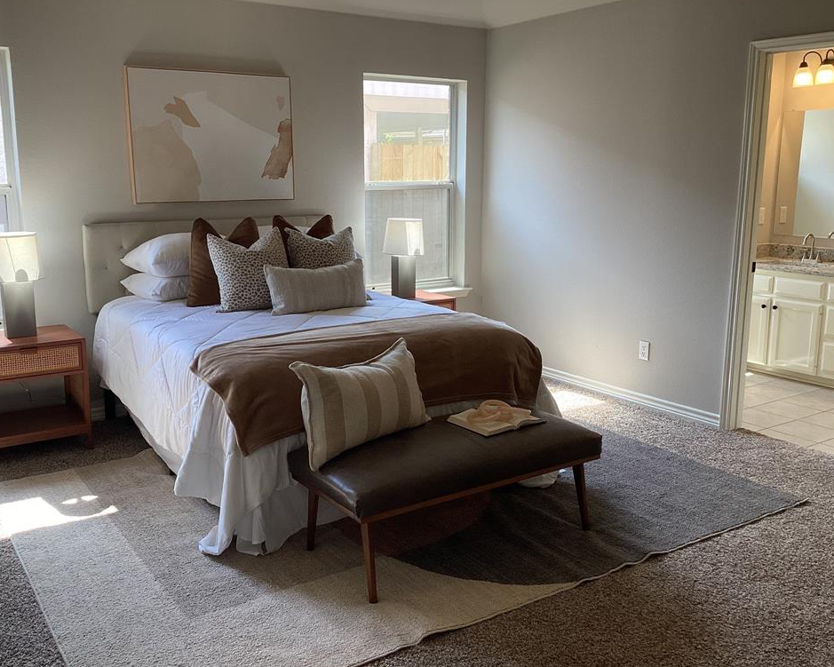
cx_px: 386
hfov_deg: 54.2
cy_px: 331
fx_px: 814
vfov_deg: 44.5
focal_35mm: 33
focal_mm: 3.3
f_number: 2.4
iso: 64
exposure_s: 1/120
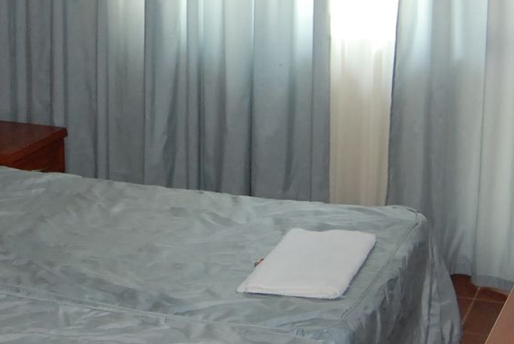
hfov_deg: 22.7
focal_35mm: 87
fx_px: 1244
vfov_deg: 15.5
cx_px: 44
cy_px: 15
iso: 1000
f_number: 5
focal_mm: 22
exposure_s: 1/60
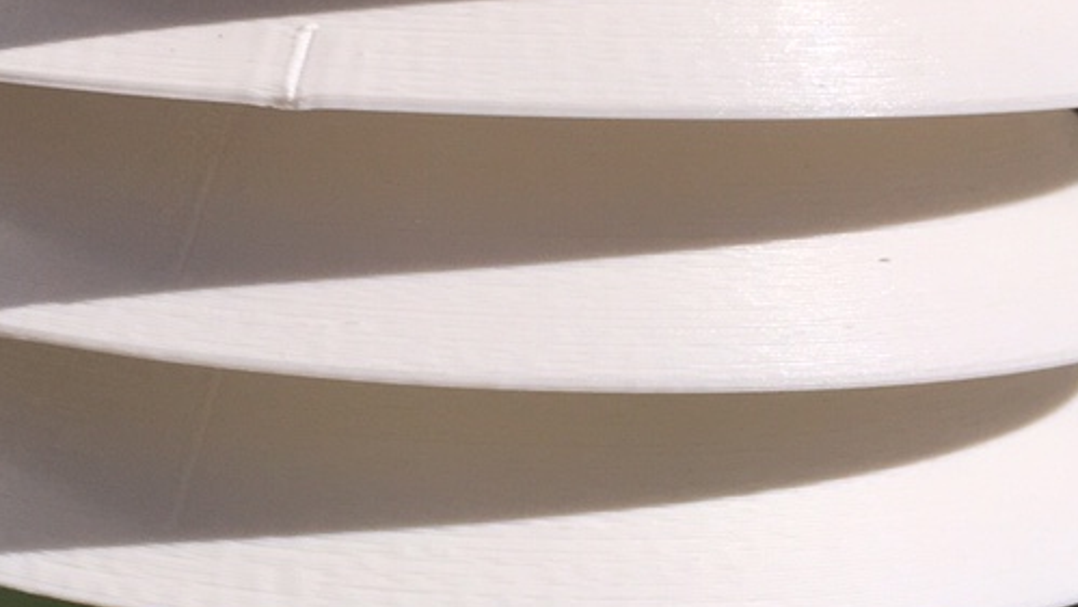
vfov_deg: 14.9
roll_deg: +0.4
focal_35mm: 81
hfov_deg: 25.6
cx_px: 156
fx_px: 2316
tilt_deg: -5.7
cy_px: 220
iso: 40
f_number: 2.2
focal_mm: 4.15
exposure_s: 1/6623
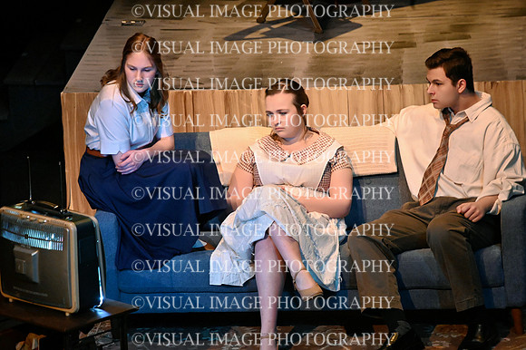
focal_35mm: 500
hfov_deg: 4.1
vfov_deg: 2.7
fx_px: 7301
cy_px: 175
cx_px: 263
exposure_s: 1/200
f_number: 6.3
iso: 10000
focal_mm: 500
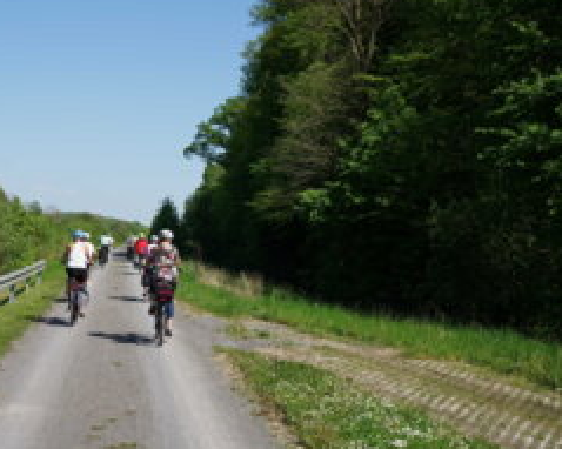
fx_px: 914
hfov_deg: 33.6
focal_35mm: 55
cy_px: 222
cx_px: 155
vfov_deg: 27.6
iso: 100
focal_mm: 35
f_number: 4.5
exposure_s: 1/640
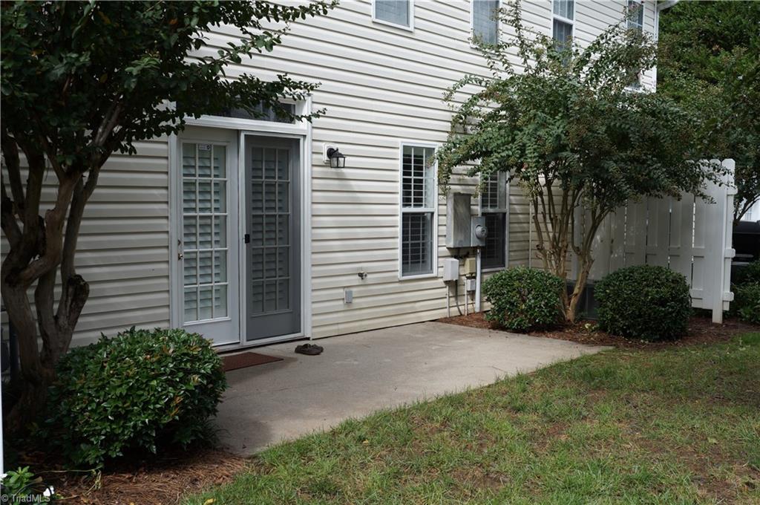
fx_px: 759
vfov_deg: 36.8
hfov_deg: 53.2
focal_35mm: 36
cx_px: 380
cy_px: 252
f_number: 8
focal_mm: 24
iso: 100
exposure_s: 1/100
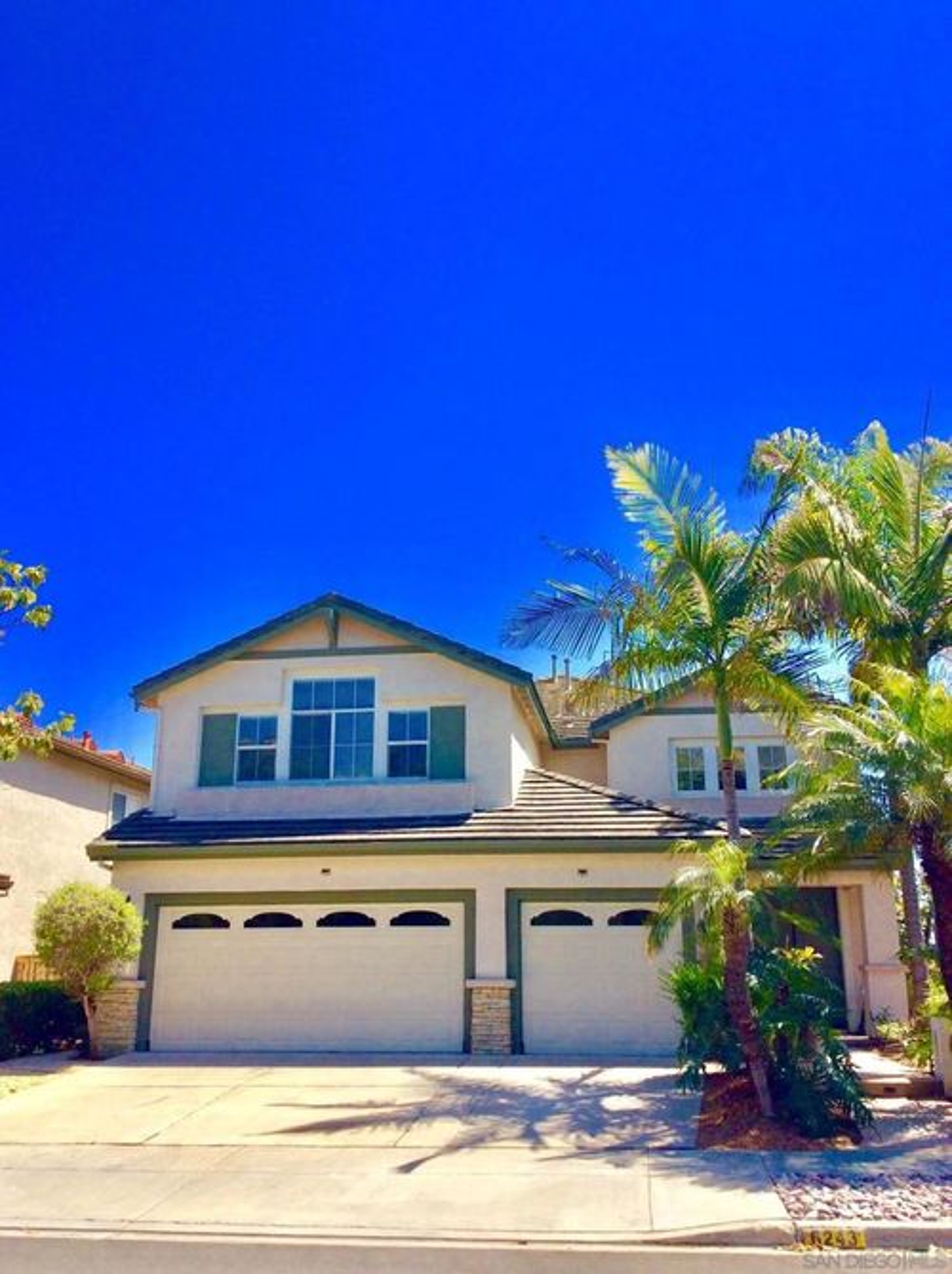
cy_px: 637
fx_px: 1176
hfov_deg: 44.1
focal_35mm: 32
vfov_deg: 56.9
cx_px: 476
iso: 32
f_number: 2.4
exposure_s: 1/1330
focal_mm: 3.3
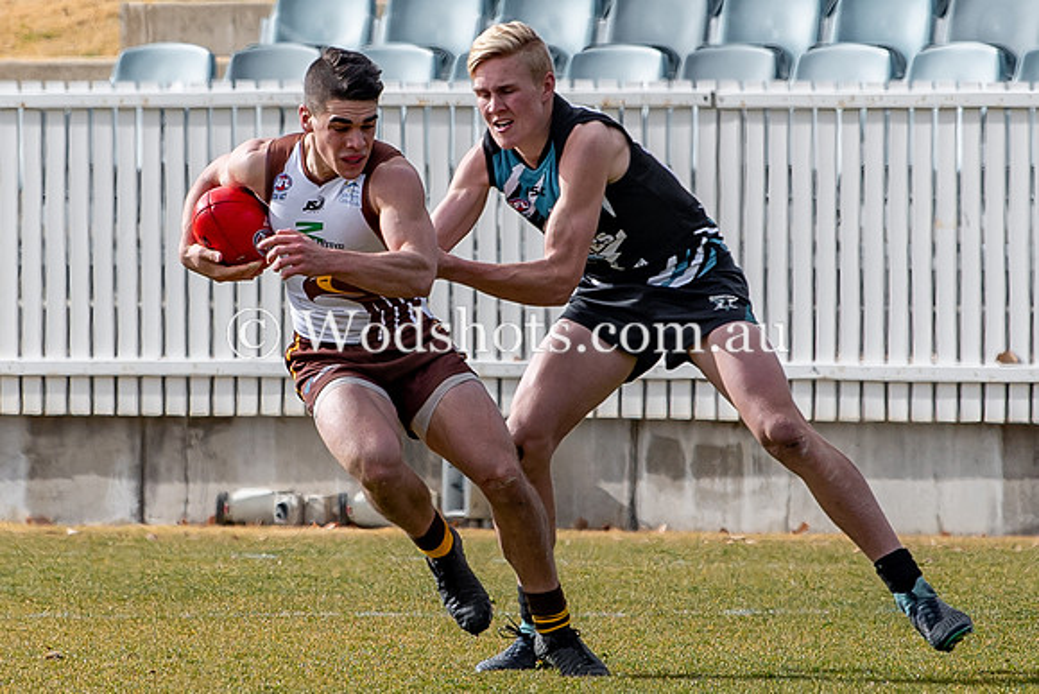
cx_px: 362
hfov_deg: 1.7
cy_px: 309
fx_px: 34127
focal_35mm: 1182
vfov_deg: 1.2
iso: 100
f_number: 4
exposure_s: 1/1000
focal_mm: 200
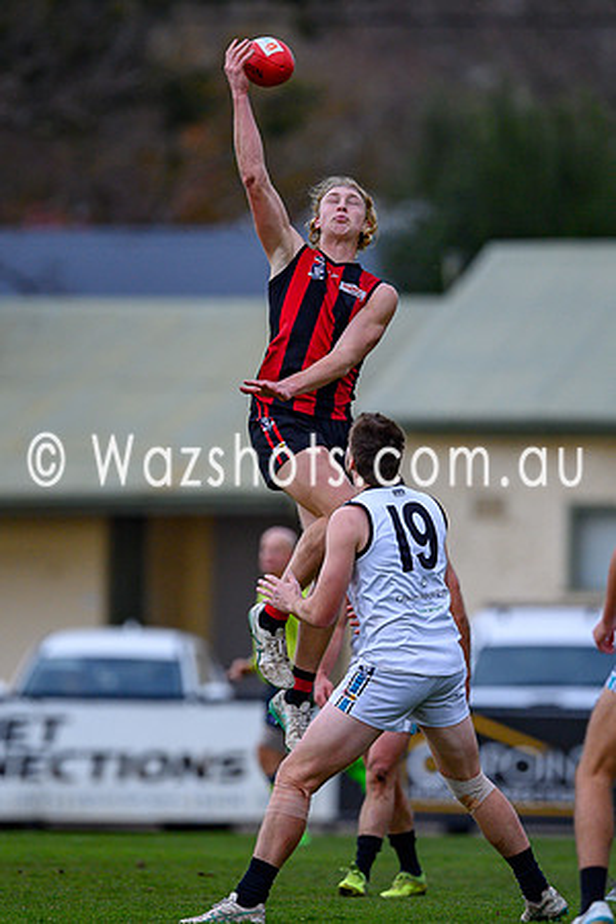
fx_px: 22154
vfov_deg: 2.4
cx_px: 334
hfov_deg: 1.6
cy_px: 470
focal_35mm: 863
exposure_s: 1/1250
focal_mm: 500
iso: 1000
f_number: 4
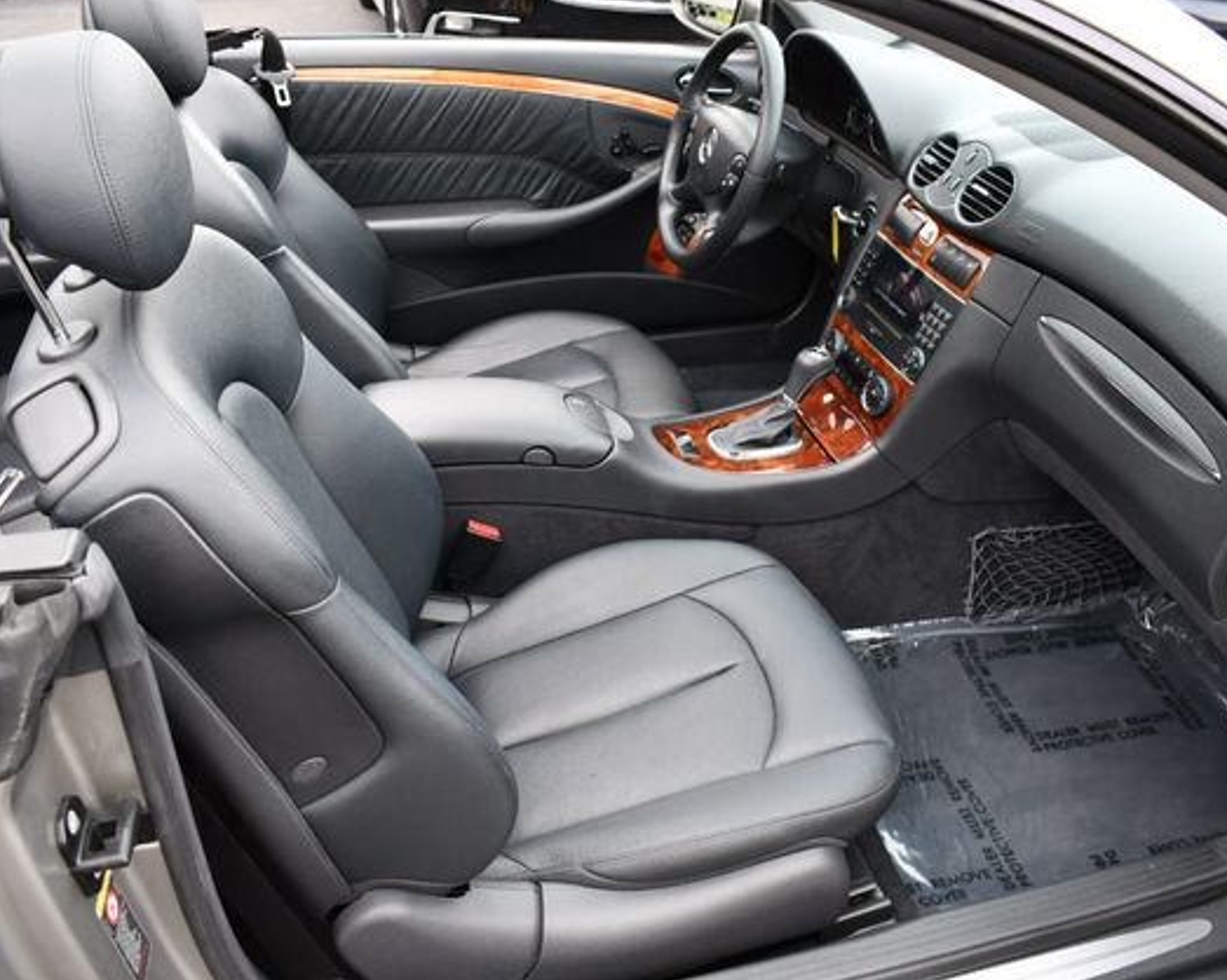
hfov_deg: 57.2
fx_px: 1125
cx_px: 636
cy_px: 485
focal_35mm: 31
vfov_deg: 47.1
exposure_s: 1/250
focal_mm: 18
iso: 400
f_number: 5
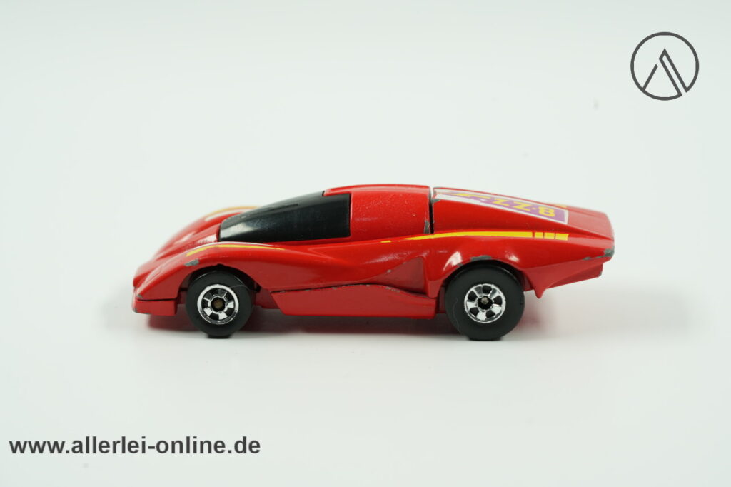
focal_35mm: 90
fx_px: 1827
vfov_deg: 15.2
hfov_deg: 22.6
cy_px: 244
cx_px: 366
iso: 500
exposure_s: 1/25
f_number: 8
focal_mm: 90
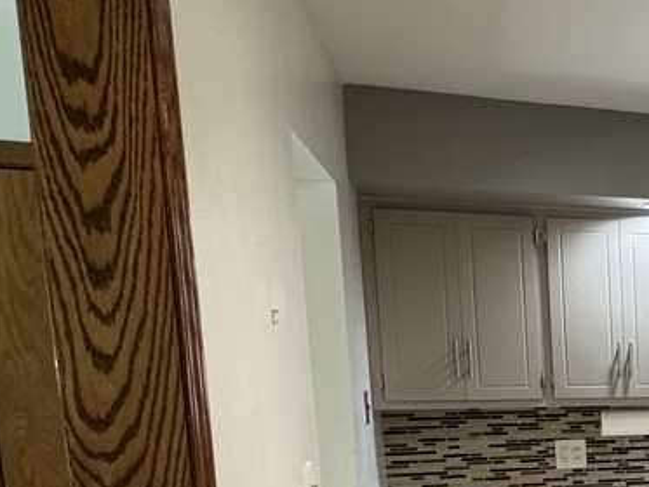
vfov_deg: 25.6
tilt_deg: -7.1
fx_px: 1013
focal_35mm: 54
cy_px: 492
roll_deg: +0.7
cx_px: 919
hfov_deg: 27.3
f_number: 2.2
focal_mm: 2.22
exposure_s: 1/60
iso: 200
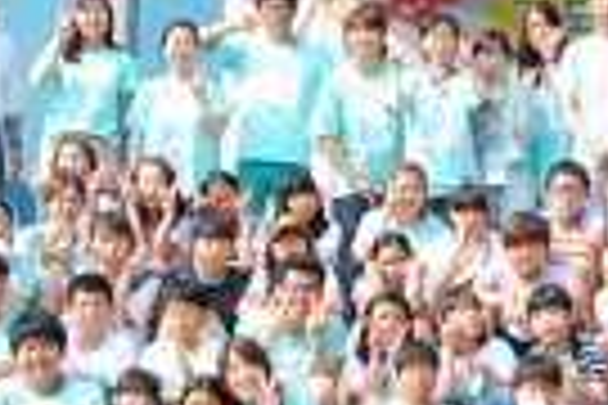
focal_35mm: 160
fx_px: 2702
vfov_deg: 8.5
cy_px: -25
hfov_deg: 12.6
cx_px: 658
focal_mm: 18
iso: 800
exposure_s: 1/500
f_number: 11
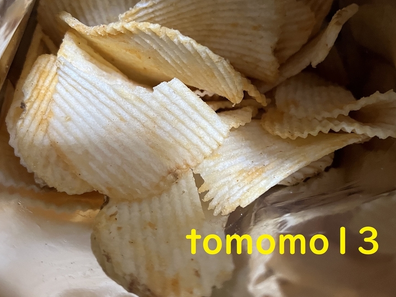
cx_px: 181
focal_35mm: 36
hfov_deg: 51.3
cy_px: 97
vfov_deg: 39.2
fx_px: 412
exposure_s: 1/33
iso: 640
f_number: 1.6
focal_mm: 5.1
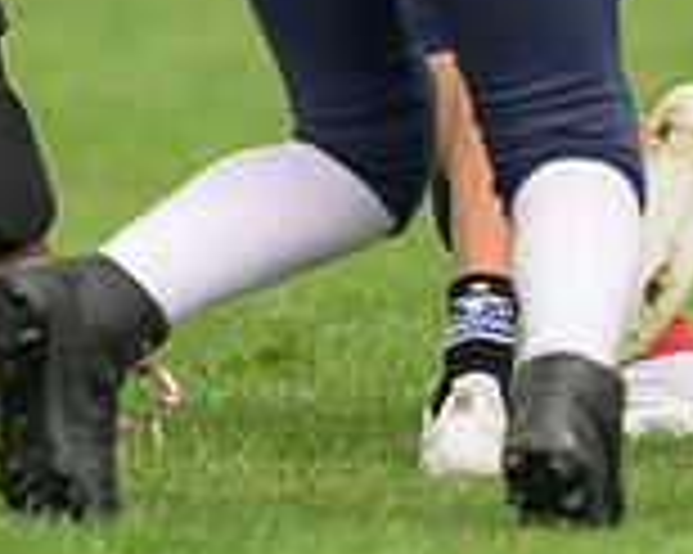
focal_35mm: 2459
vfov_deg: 0.6
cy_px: -402
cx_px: -138
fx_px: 50402
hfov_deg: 0.8
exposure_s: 1/3200
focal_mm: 400
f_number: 2.8
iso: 200
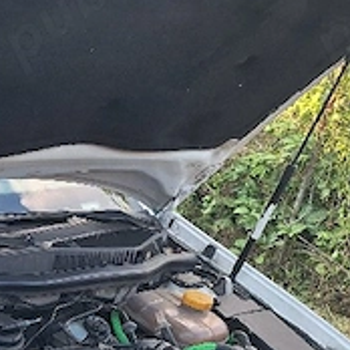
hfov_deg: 22.2
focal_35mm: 70
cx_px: -99
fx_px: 801
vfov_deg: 24.2
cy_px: 288
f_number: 1.8
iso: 40
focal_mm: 5.54
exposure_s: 1/400
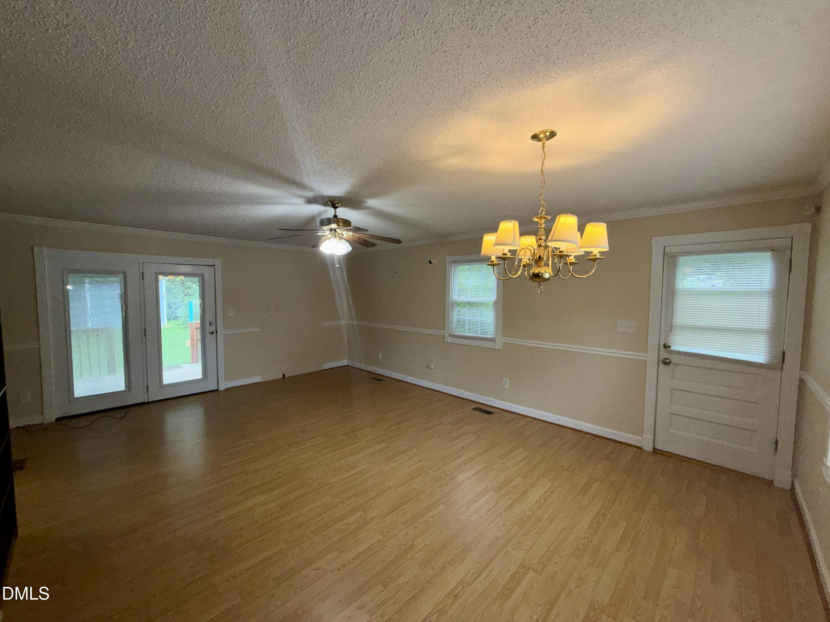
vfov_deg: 85.7
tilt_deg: -3.2
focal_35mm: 14
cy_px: 311
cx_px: 415
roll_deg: -0.3
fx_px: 336
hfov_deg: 102.1
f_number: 2.2
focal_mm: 2.22
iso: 80
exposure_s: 1/120
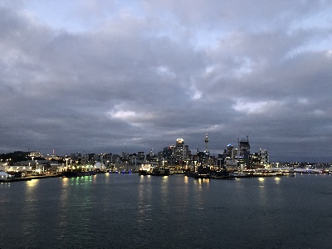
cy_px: 124
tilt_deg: +7.7
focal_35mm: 28
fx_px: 269
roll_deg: -0.4
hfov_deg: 63.4
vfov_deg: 49.7
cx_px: 166
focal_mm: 4
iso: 80
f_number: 1.8
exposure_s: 1/8
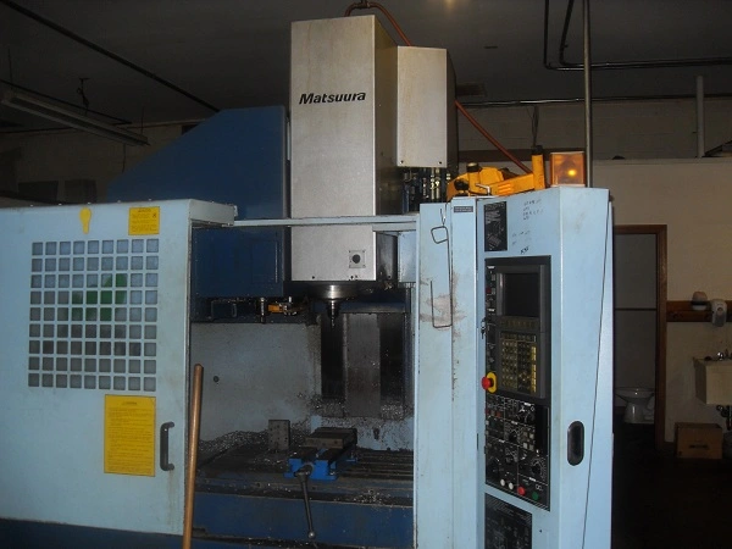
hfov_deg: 54.0
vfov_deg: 41.8
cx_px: 366
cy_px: 274
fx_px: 719
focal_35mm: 34
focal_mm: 6.3
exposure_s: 1/45
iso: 100
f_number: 2.8
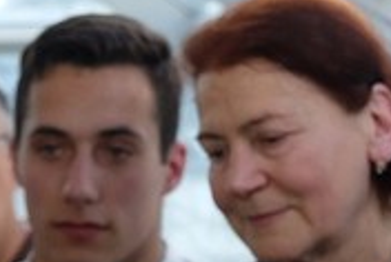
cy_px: 142
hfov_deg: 10.1
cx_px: 290
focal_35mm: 204
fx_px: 2219
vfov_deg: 6.8
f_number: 4
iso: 1000
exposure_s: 1/125
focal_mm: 31.5
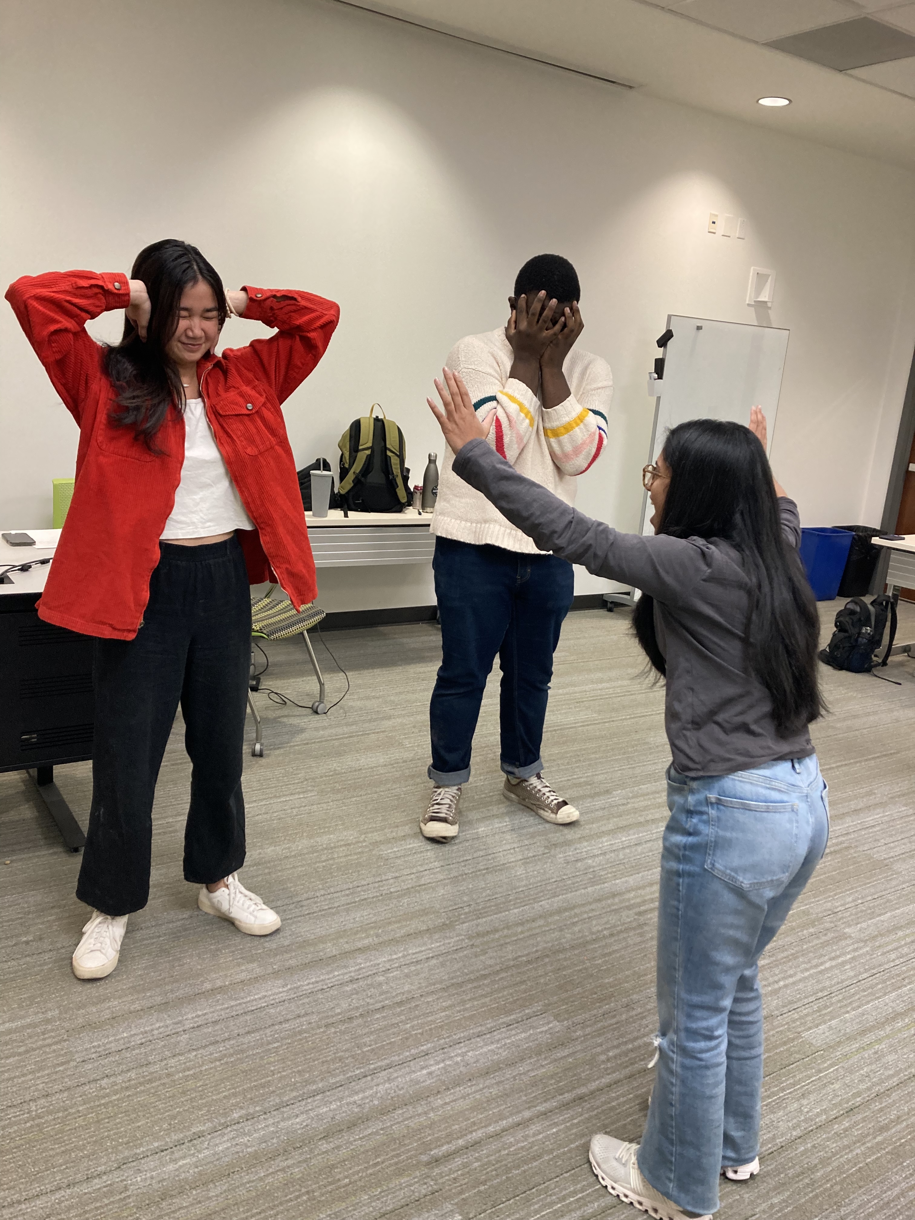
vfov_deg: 63.4
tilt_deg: -13.8
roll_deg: -6.0
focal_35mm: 28
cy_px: 610
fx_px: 987
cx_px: 458
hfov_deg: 49.7
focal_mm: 3.99
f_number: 1.8
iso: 160
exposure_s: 1/60
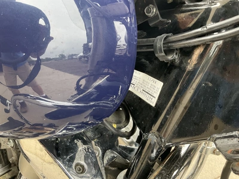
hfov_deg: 61.7
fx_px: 200
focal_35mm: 29
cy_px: 90
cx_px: 120
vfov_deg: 48.2
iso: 100
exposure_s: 1/60
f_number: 1.8
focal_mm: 3
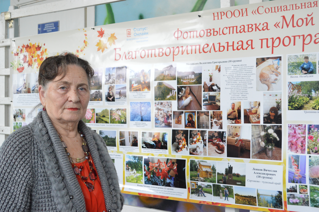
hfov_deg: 46.4
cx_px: 160
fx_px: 372
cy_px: 106
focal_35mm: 42
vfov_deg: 31.8
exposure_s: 1/100
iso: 1600
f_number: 5
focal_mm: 28
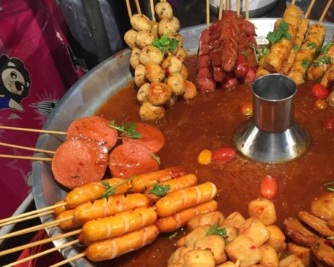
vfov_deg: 36.3
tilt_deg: -42.3
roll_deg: +2.2
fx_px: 405
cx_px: 239
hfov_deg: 43.8
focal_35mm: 41
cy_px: 161
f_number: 2.2
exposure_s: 1/33
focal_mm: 4.15
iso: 64
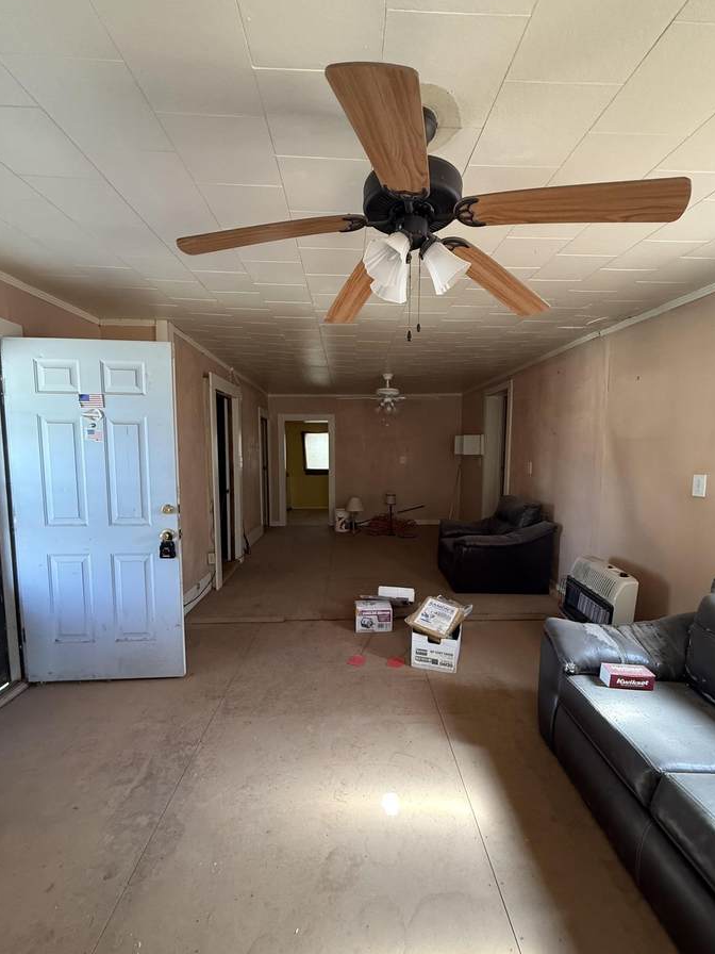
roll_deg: -0.6
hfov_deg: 81.7
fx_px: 413
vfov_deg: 98.1
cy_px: 494
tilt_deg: -5.9
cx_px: 362
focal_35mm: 15
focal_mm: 2.22
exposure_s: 1/60
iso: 640
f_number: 2.2
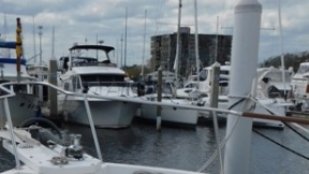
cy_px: 257
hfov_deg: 30.8
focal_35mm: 68
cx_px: 109
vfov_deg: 16.3
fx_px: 557
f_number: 6.4
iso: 125
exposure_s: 1/640
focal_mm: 5.3
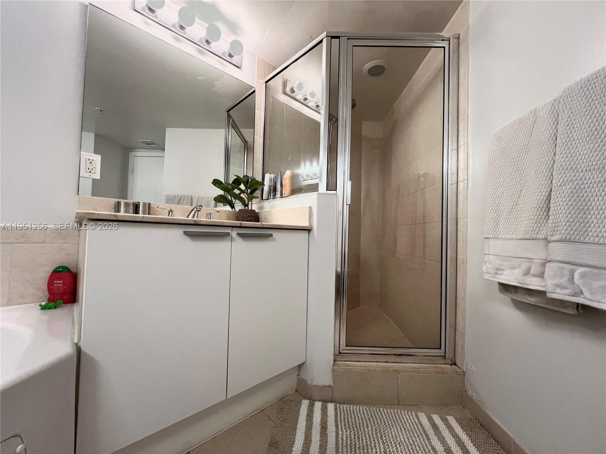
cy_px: 227
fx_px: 228
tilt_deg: +1.9
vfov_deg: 89.9
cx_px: 303
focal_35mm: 13
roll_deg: -2.4
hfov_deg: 106.2
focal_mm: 1.57
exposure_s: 1/60
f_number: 1.8
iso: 160
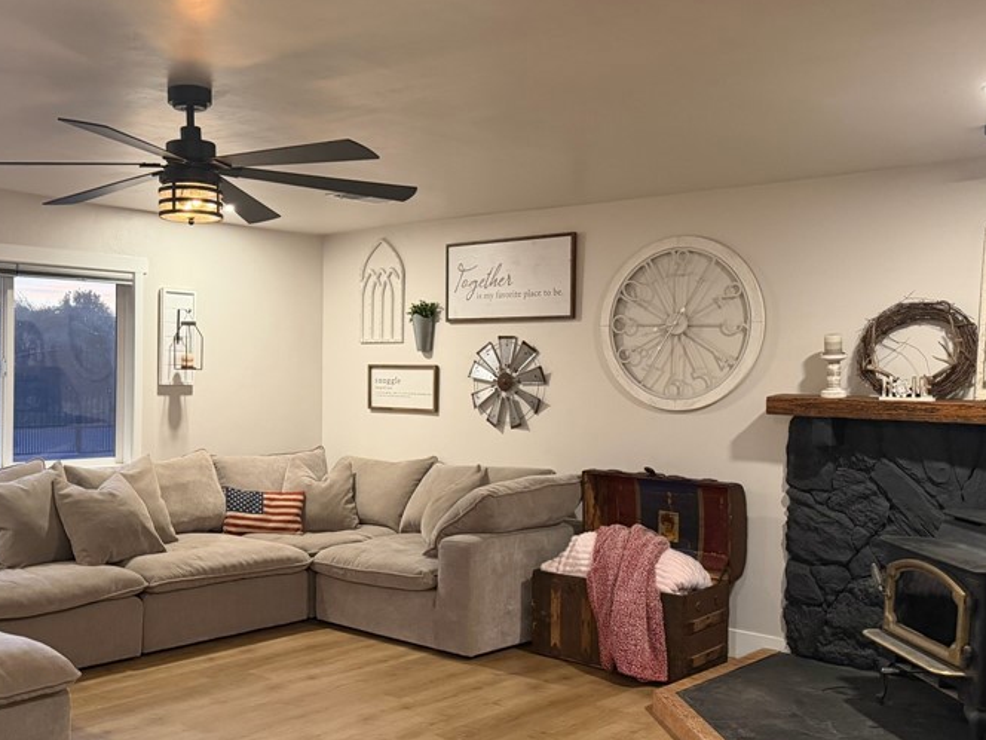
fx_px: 1054
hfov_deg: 49.6
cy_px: 409
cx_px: 361
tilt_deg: -2.4
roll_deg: -0.5
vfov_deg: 38.6
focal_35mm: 37
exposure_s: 1/60
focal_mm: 6.76
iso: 500
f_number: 1.78
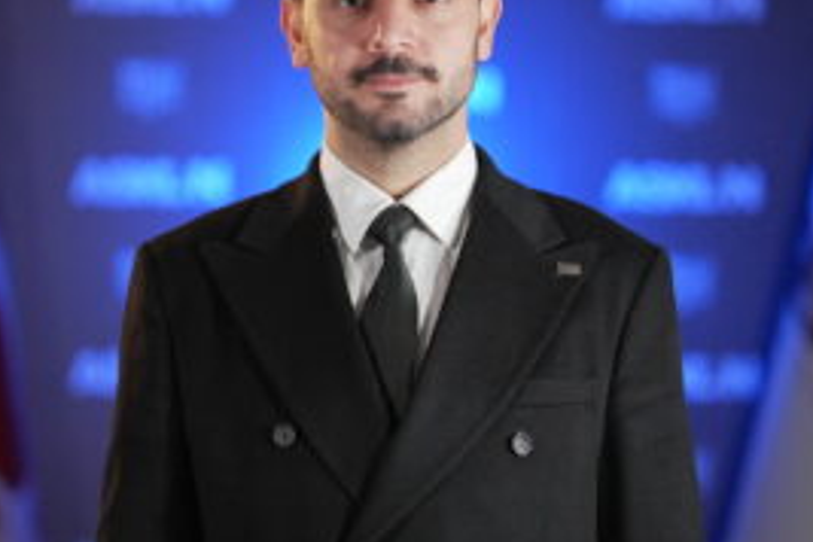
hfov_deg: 6.9
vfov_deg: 4.6
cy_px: 206
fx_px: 6774
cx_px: 414
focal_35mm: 300
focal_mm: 200
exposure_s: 1/500
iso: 4000
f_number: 2.8
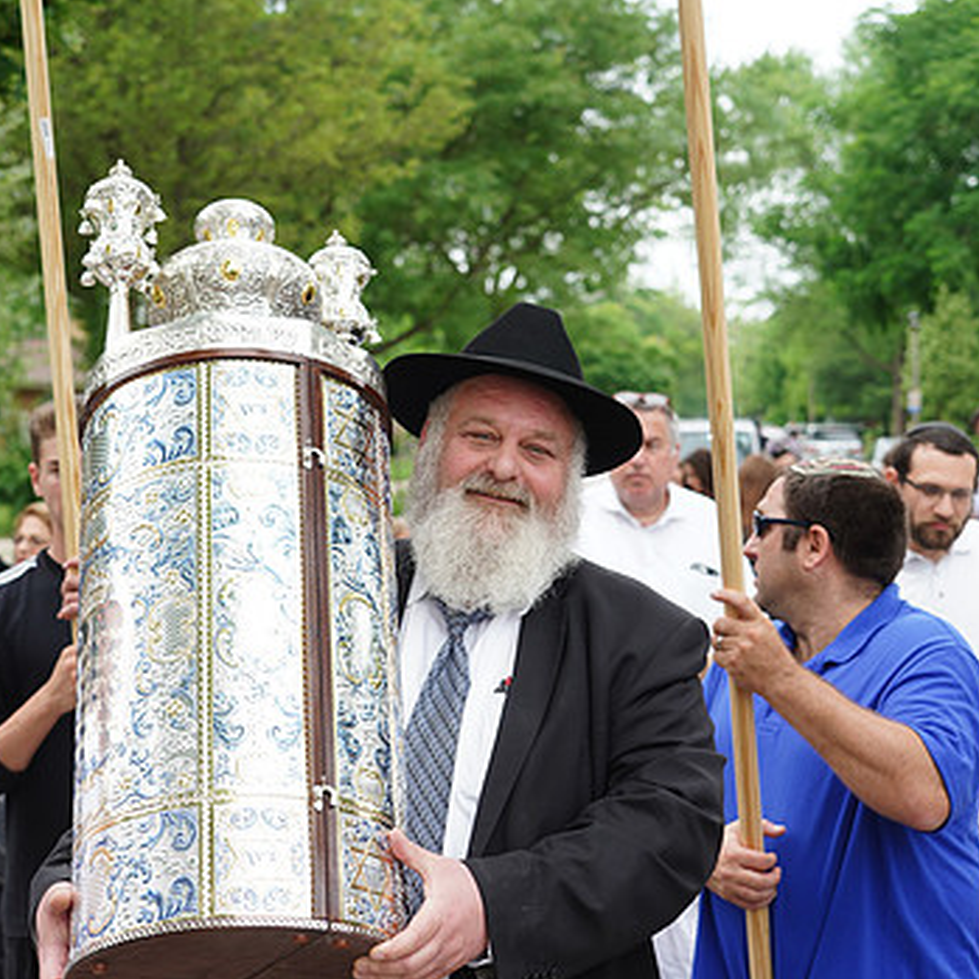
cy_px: 515
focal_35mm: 65
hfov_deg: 26.5
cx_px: 460
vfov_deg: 26.5
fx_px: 2080
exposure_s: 1/250
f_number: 4.5
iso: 200
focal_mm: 46
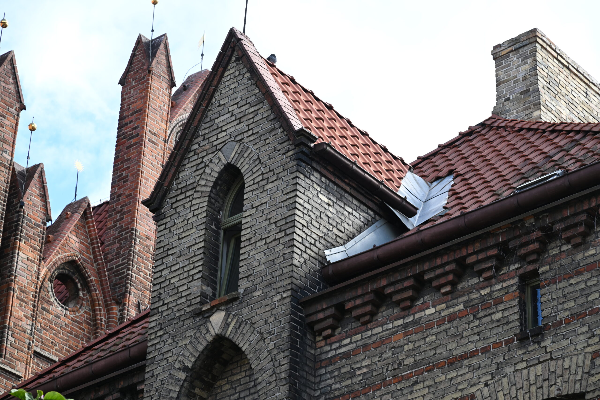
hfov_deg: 17.1
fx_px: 2000
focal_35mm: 120
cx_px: 300
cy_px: 200
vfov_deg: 11.4
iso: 400
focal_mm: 120
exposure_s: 1/320
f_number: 8
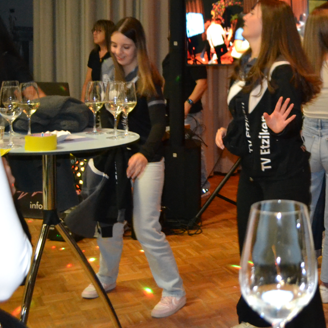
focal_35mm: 62
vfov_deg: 27.3
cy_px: 74
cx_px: 328
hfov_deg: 26.3
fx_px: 665
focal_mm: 20
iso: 3200
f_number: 3.8
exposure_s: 1/60
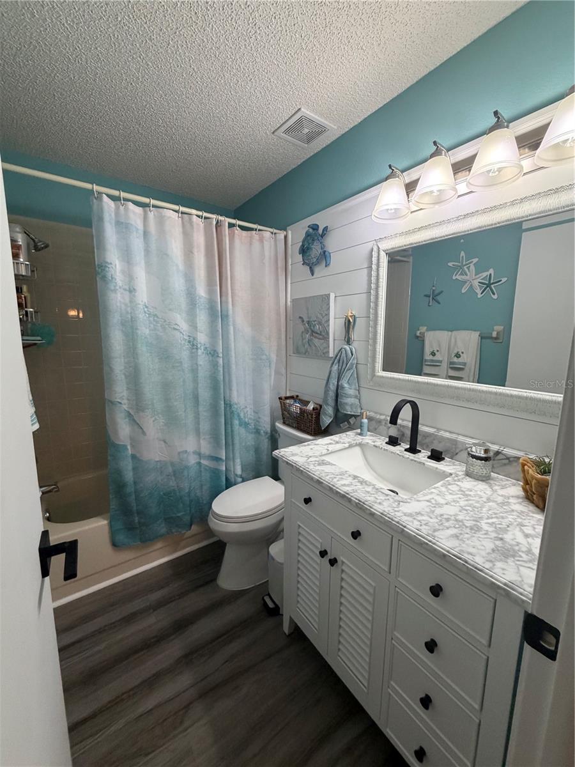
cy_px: 384
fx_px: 310
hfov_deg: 85.7
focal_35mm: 14
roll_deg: -2.0
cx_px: 288
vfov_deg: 102.1
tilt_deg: -9.7
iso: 320
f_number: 2.2
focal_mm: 2.22
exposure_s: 1/120
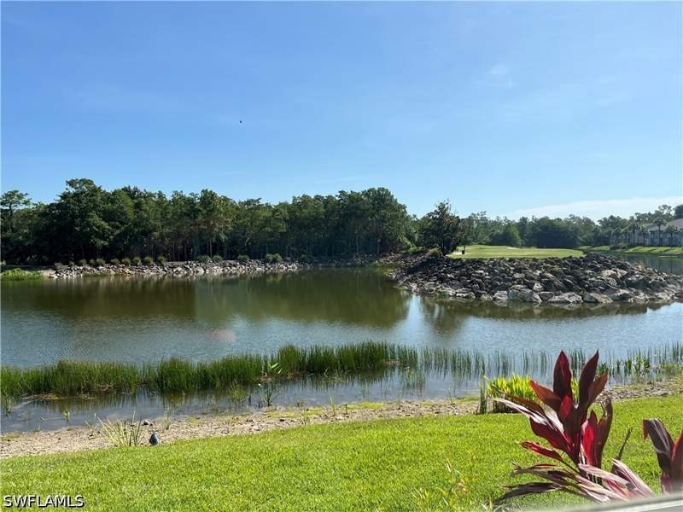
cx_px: 342
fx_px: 513
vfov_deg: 53.1
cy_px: 256
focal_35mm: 26
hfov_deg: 67.3
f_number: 1.5
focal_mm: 5.7
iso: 50
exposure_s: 1/5076
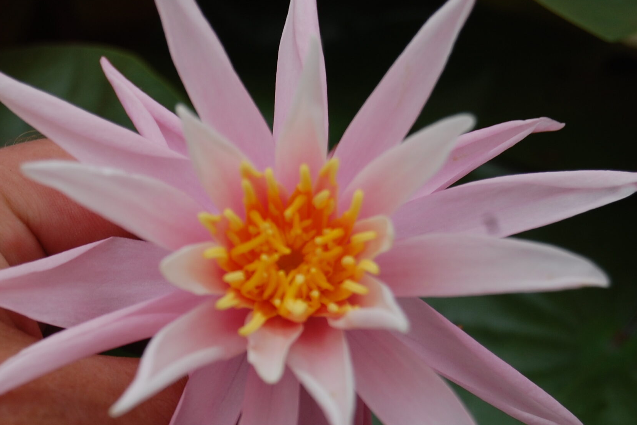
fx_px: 2261
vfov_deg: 10.7
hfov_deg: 16.0
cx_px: 286
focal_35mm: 128
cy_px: 280
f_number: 6.3
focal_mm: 55
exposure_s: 1/160
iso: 200
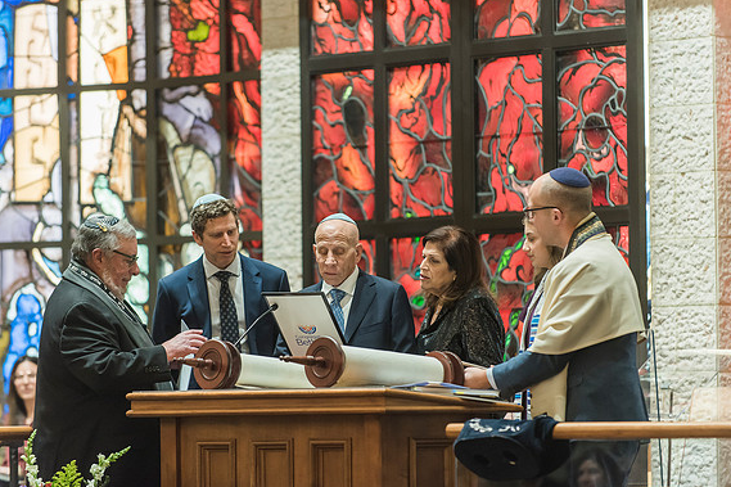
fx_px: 4303
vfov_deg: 6.5
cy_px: 234
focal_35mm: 212
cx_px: 363
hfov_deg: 9.7
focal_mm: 200
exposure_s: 1/100
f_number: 2.8
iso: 1250
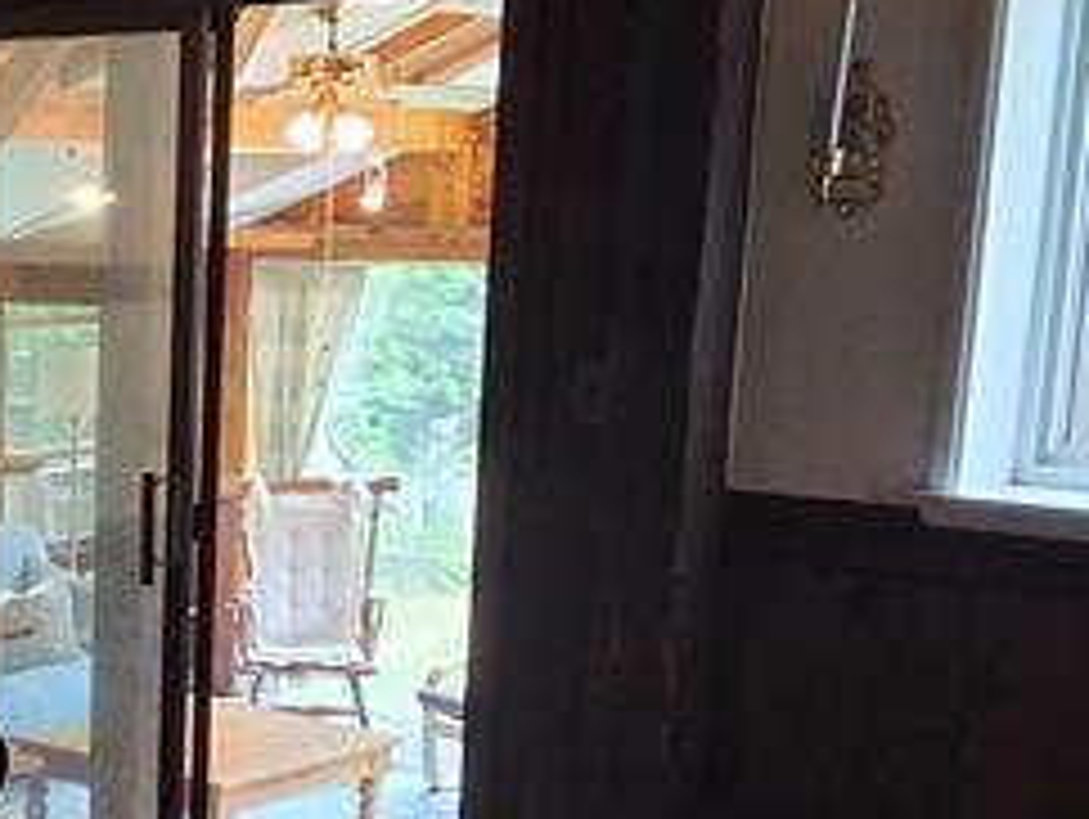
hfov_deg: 25.4
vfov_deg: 19.6
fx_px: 2330
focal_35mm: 74
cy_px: 711
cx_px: 86
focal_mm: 2.91
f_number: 1.9
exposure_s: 1/40
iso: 160
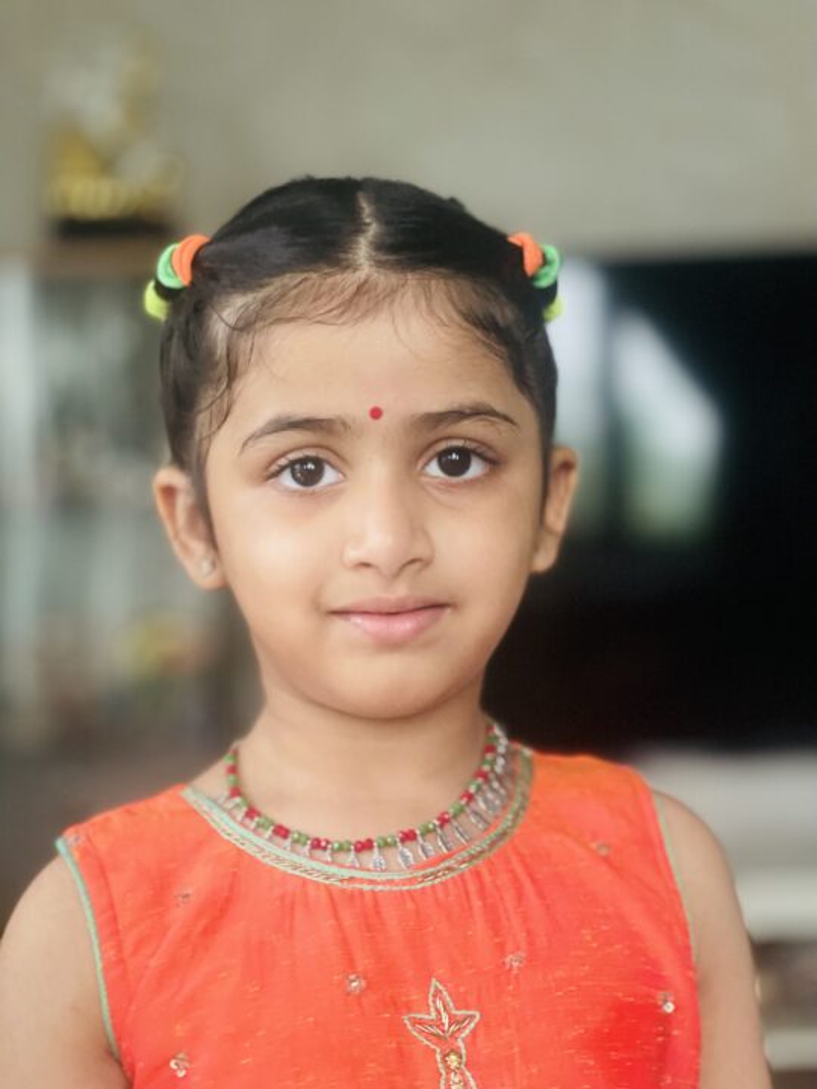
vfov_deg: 36.8
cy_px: 544
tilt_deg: +1.9
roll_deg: +1.7
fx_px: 1636
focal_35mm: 52
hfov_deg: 28.0
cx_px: 408
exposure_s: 1/24
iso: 500
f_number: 2
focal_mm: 6
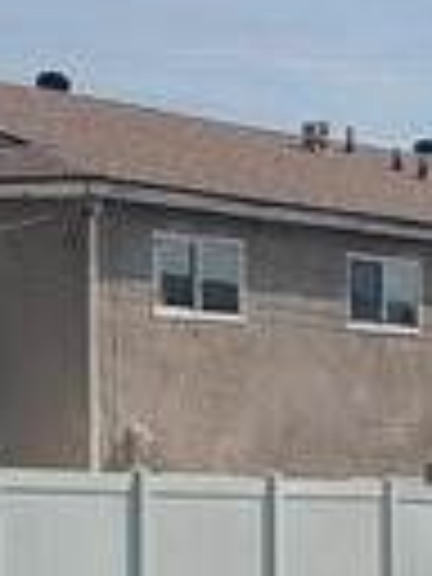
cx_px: 1246
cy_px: 662
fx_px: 3461
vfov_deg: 9.4
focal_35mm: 208
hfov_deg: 6.6
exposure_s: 1/4769
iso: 40
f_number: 1.8
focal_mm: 5.4
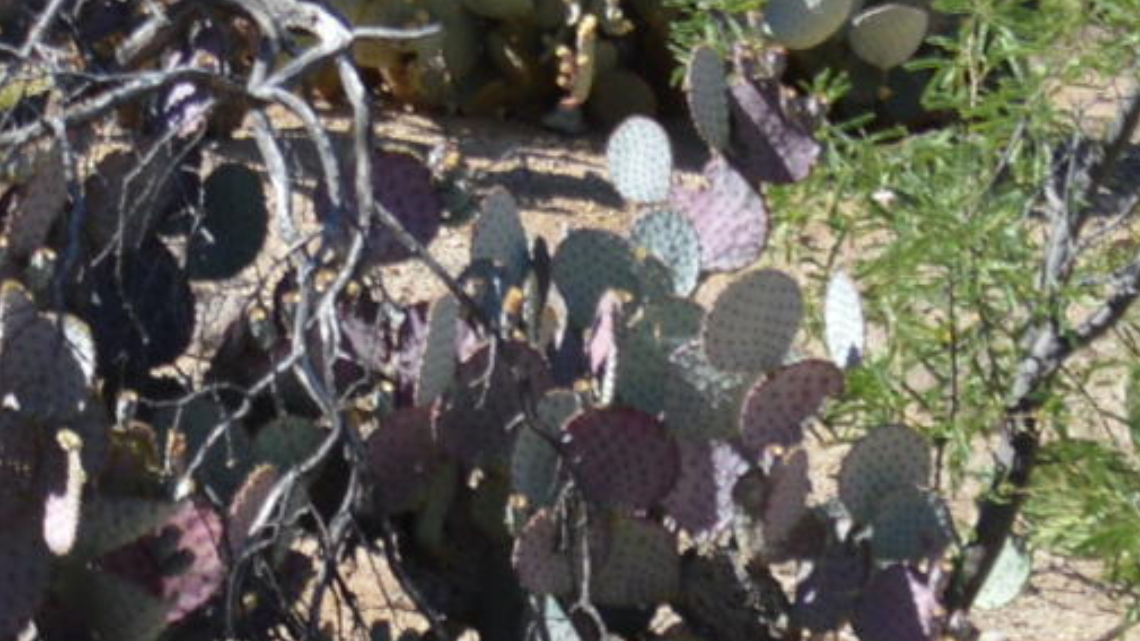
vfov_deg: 5.4
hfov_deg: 9.3
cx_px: -736
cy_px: -354
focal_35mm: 224
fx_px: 6771
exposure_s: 1/200
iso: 100
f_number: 7.1
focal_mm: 24
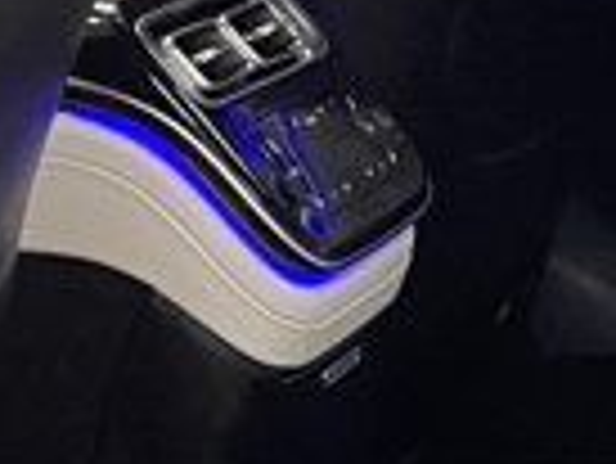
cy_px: -68
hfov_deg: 9.0
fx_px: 3455
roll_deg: +2.3
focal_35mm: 194
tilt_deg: -5.7
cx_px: 1569
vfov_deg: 7.6
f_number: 1.6
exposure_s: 1/60
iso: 160
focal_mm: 4.2
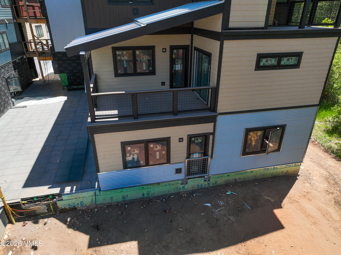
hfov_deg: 71.6
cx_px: 170
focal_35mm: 24
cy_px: 128
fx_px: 236
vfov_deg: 56.8
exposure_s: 1/2500
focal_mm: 12.29
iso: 190
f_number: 2.8
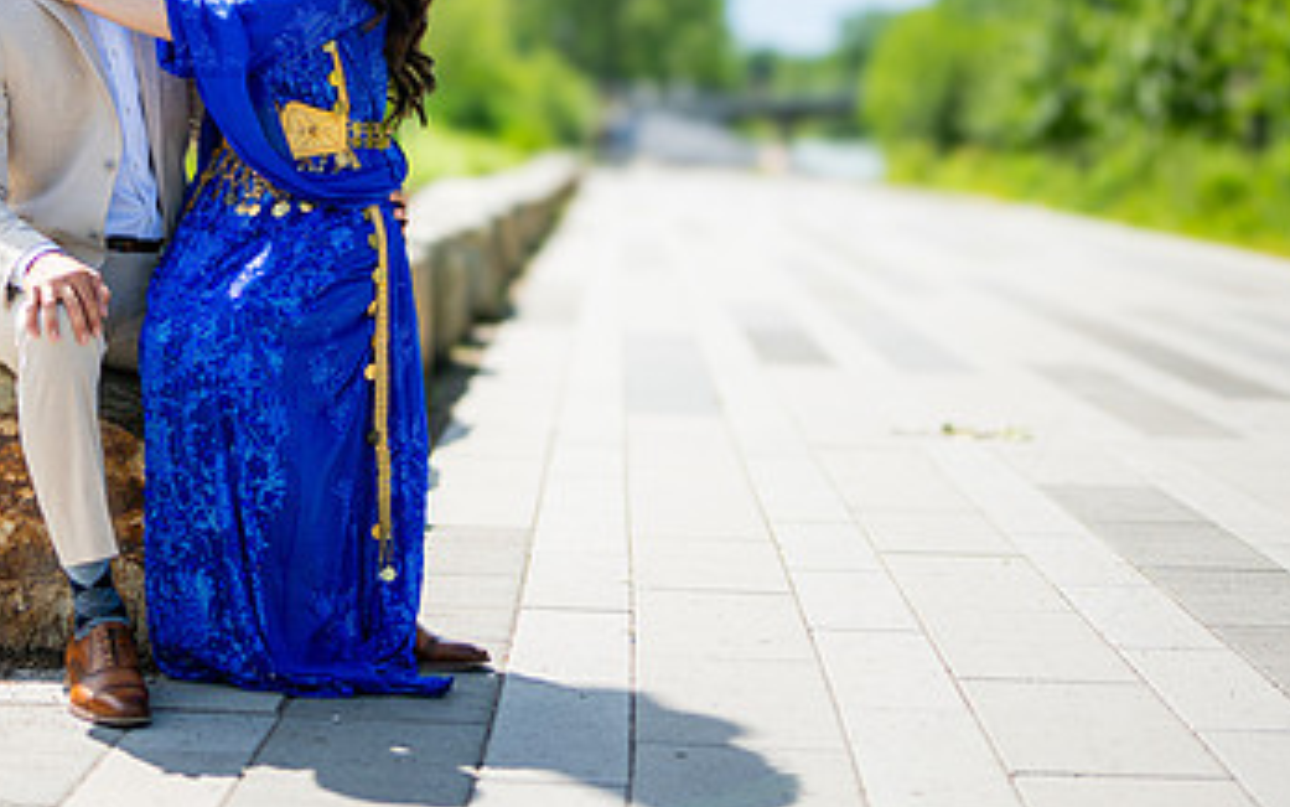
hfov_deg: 28.9
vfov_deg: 18.5
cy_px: 171
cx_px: 331
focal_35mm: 70
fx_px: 2461
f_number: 1.2
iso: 125
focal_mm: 35
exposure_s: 1/8000
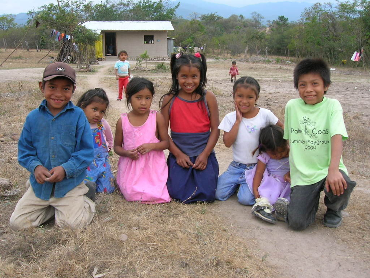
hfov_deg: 54.0
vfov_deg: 41.8
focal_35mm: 34
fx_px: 363
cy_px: 139
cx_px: 185
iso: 50
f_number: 4.9
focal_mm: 5.7
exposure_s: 1/43.3
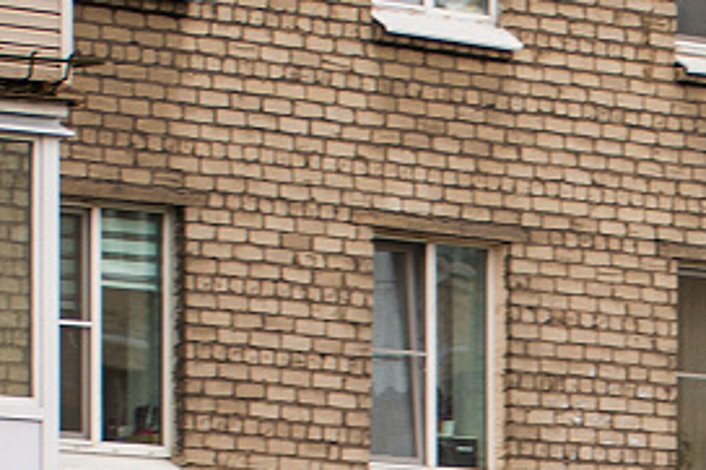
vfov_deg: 3.9
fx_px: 6918
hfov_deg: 5.8
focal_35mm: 353
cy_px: 870
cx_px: 1168
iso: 320
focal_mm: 80
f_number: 4
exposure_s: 1/250
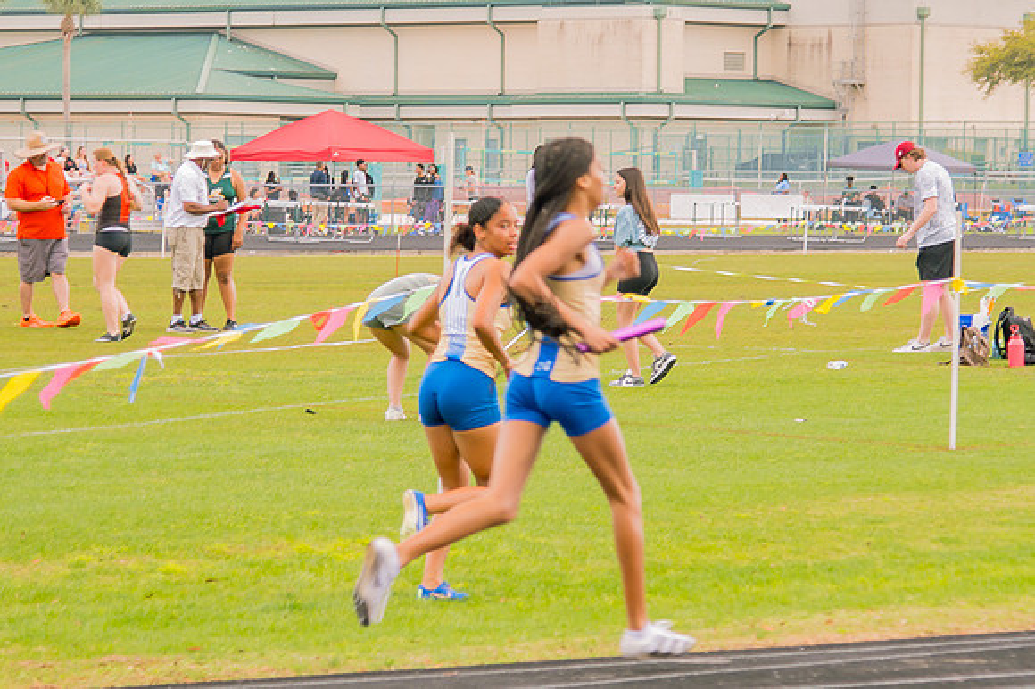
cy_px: 364
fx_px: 5001
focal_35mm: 174
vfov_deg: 7.9
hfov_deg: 11.8
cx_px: 586
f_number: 4
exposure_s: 1/200
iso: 200
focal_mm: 82
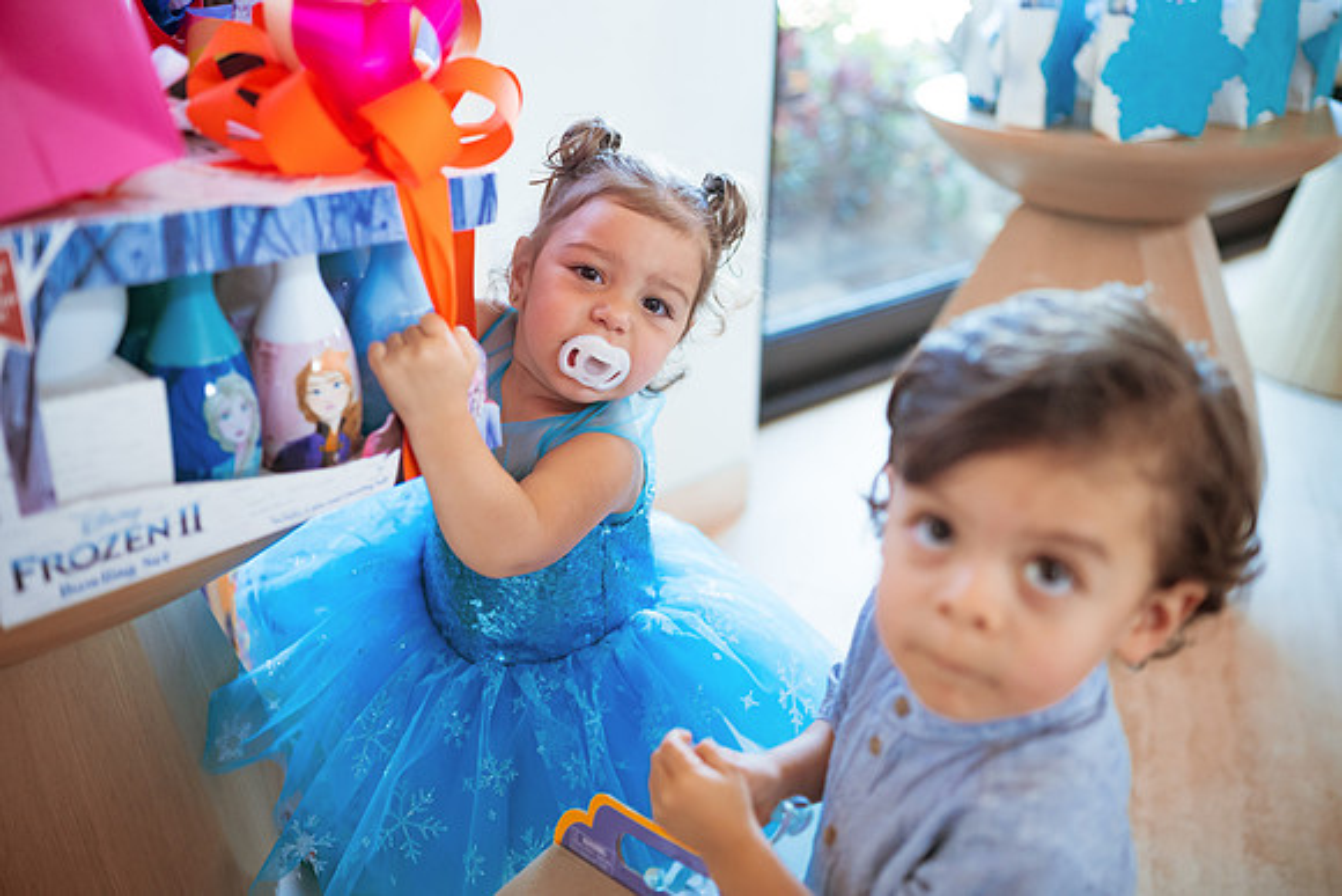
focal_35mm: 35
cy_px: 448
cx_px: 671
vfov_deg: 37.9
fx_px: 1305
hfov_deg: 54.4
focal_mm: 35
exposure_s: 1/640
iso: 1600
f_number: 2
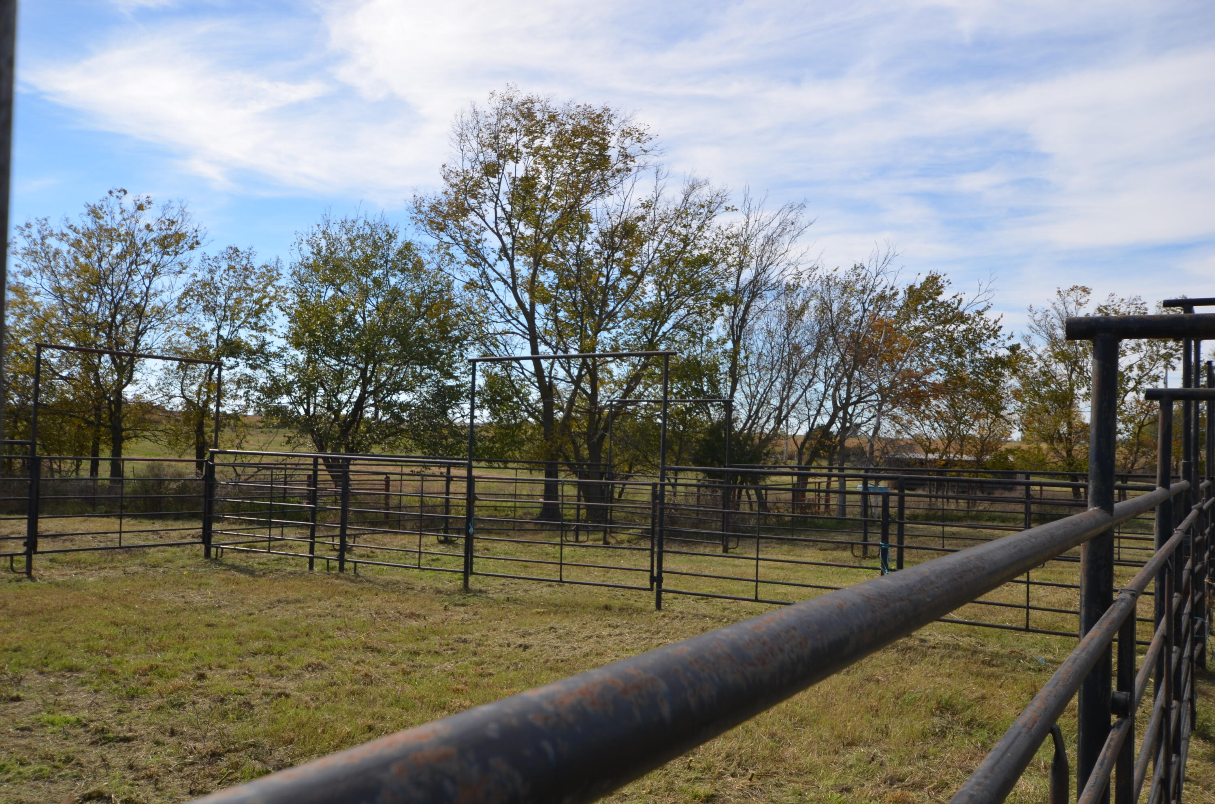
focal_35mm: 33
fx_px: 1111
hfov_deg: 57.3
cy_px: 402
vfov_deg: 39.8
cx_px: 608
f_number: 10
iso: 100
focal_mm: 22
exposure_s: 1/200
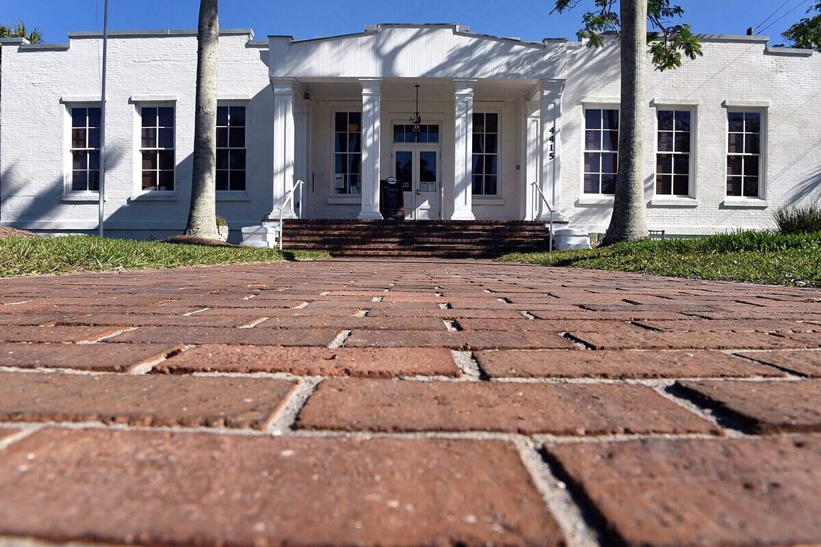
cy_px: 274
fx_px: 547
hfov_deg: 73.7
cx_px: 410
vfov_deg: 53.1
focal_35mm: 24
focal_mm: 24
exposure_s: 1/200
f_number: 11
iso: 125
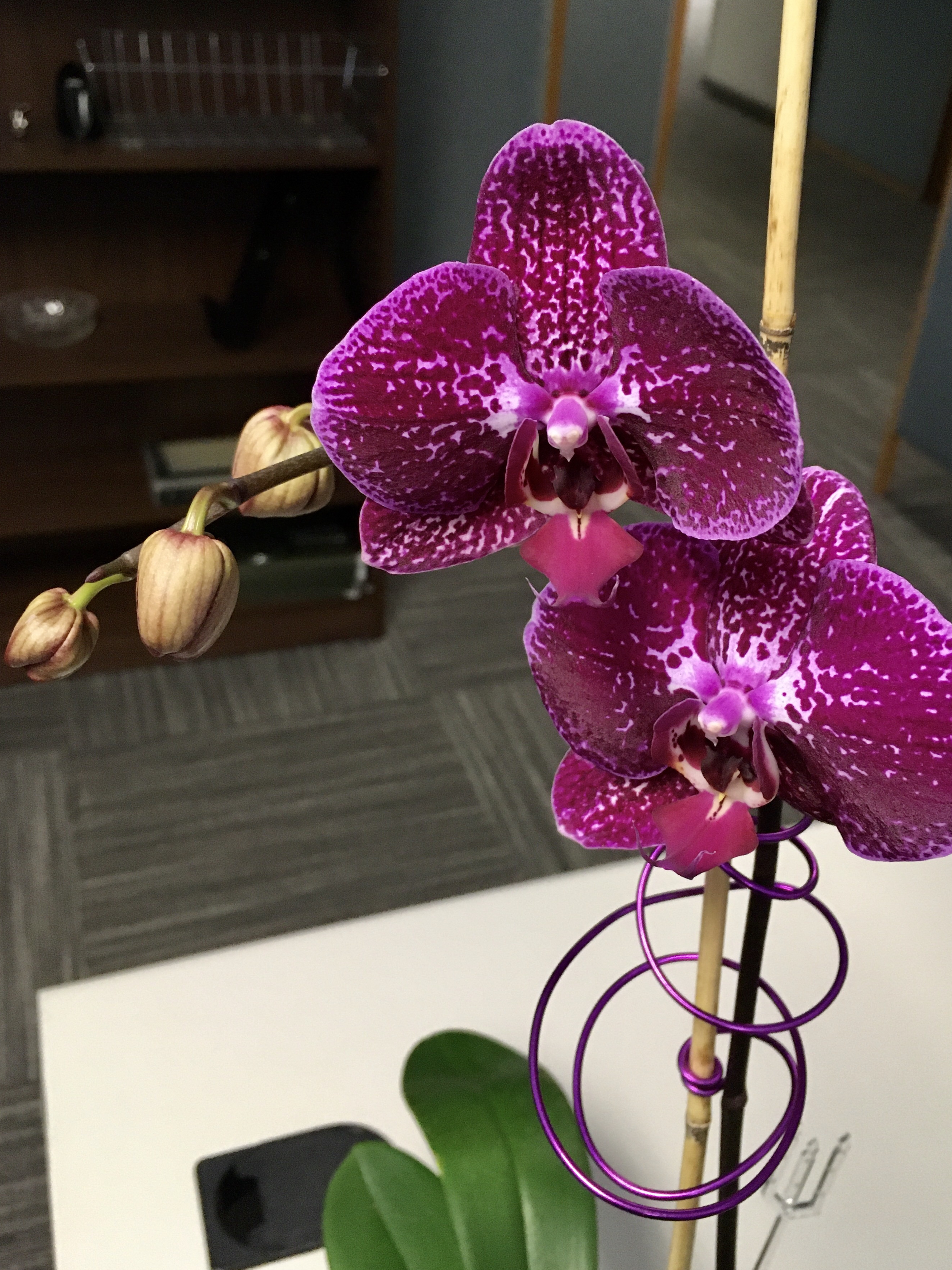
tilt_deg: -30.7
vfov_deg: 55.2
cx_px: 526
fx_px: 1210
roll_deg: -5.4
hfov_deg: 42.9
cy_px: 566
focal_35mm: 33
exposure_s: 1/30
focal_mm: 4.15
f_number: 2.2
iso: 200
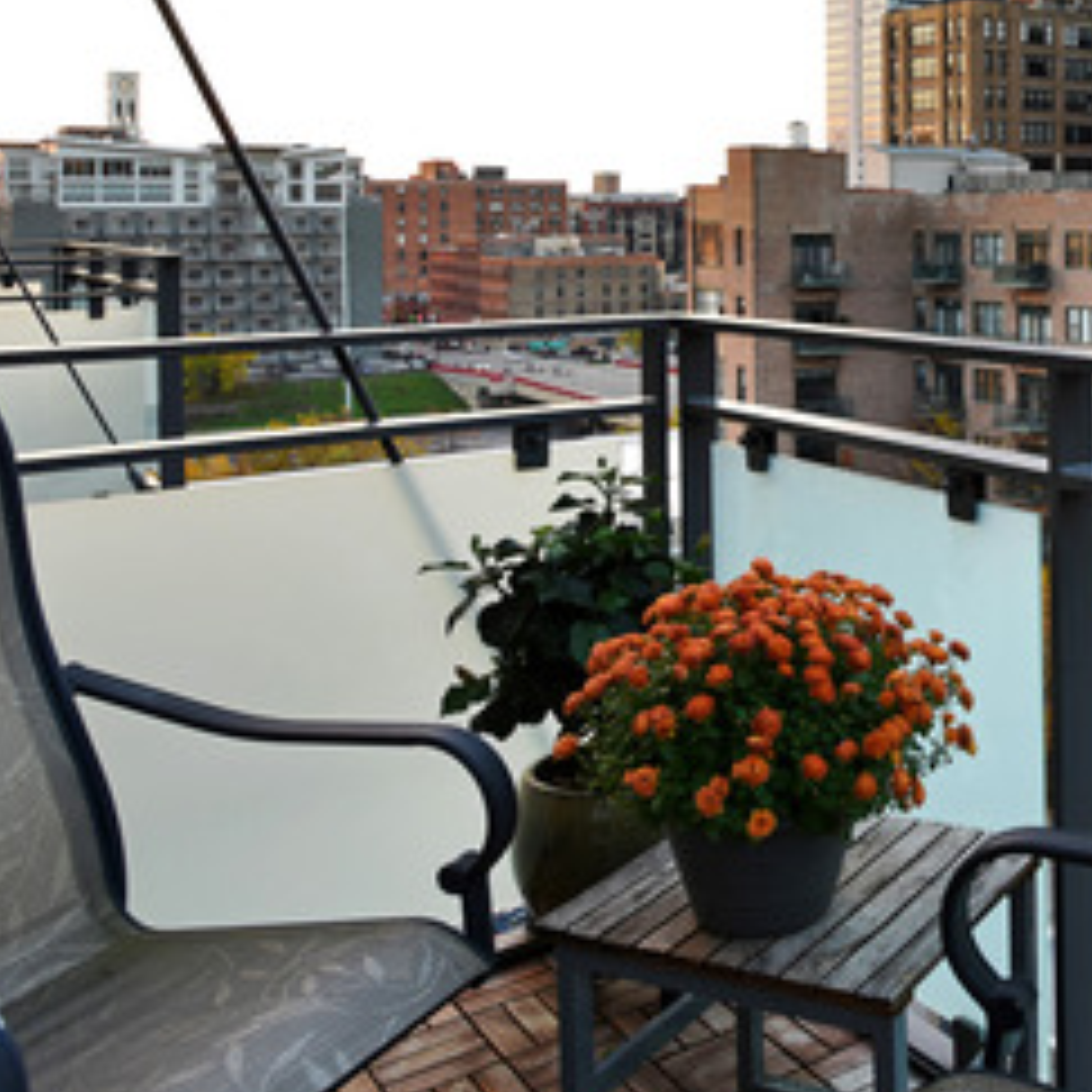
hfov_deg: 38.2
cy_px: 285
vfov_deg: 42.6
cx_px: 1128
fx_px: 1356
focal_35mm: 38
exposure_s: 1/25
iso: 200
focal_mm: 17
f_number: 8
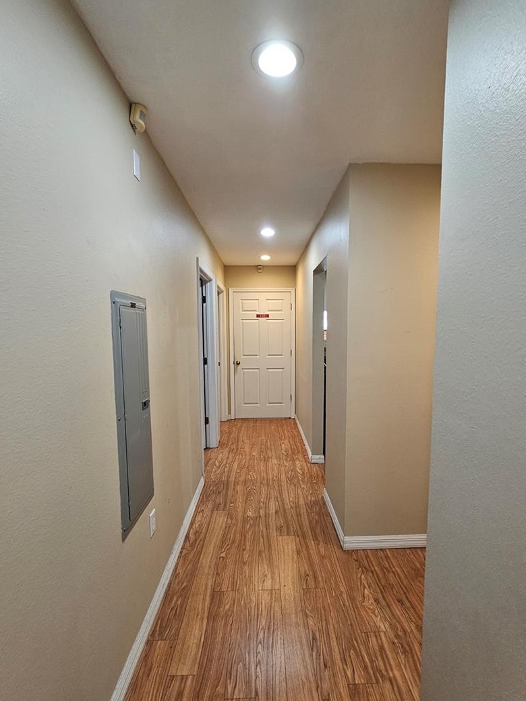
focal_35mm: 15
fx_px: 304
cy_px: 361
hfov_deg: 81.7
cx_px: 268
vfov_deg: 98.1
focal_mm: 2.2
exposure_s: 1/60
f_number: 2.2
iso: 250
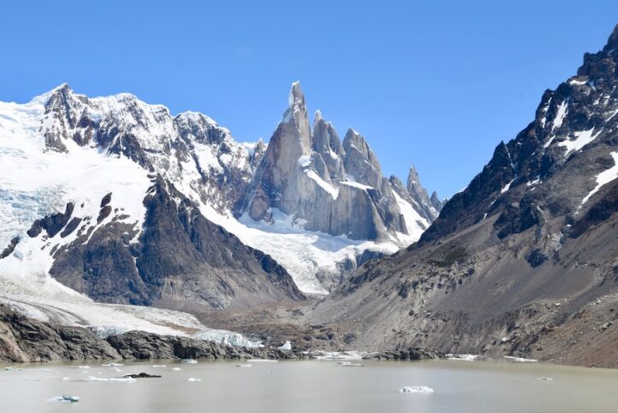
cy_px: 188
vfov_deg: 23.8
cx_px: 191
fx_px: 979
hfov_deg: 34.6
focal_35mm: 57
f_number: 8
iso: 200
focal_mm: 40
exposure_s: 1/800
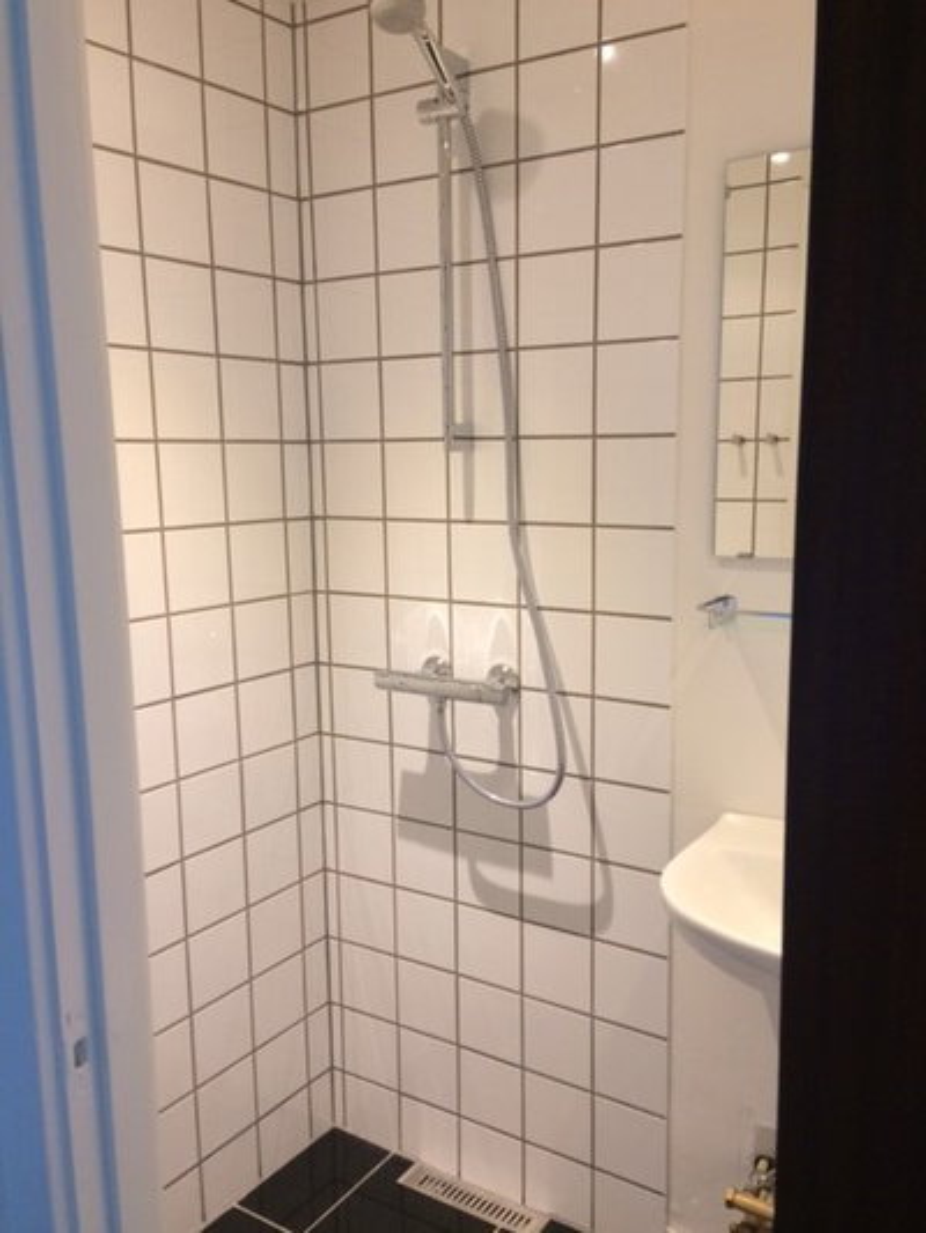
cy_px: 616
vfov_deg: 61.6
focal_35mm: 29
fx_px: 1034
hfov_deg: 48.2
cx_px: 463
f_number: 2.2
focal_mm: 4.15
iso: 125
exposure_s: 1/33
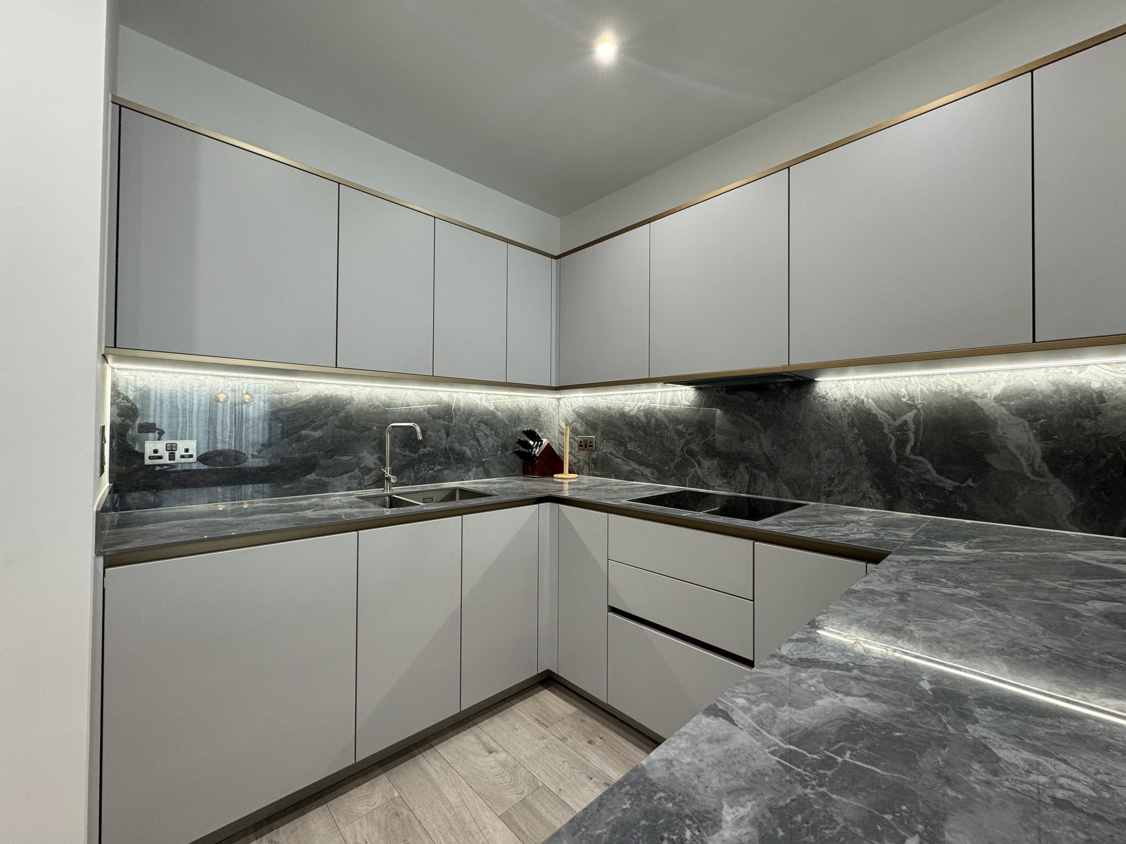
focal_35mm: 14
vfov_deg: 85.7
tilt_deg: +0.6
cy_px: 422
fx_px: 455
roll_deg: -0.5
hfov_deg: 102.1
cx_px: 563
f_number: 2.2
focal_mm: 2.22
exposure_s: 1/100
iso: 200
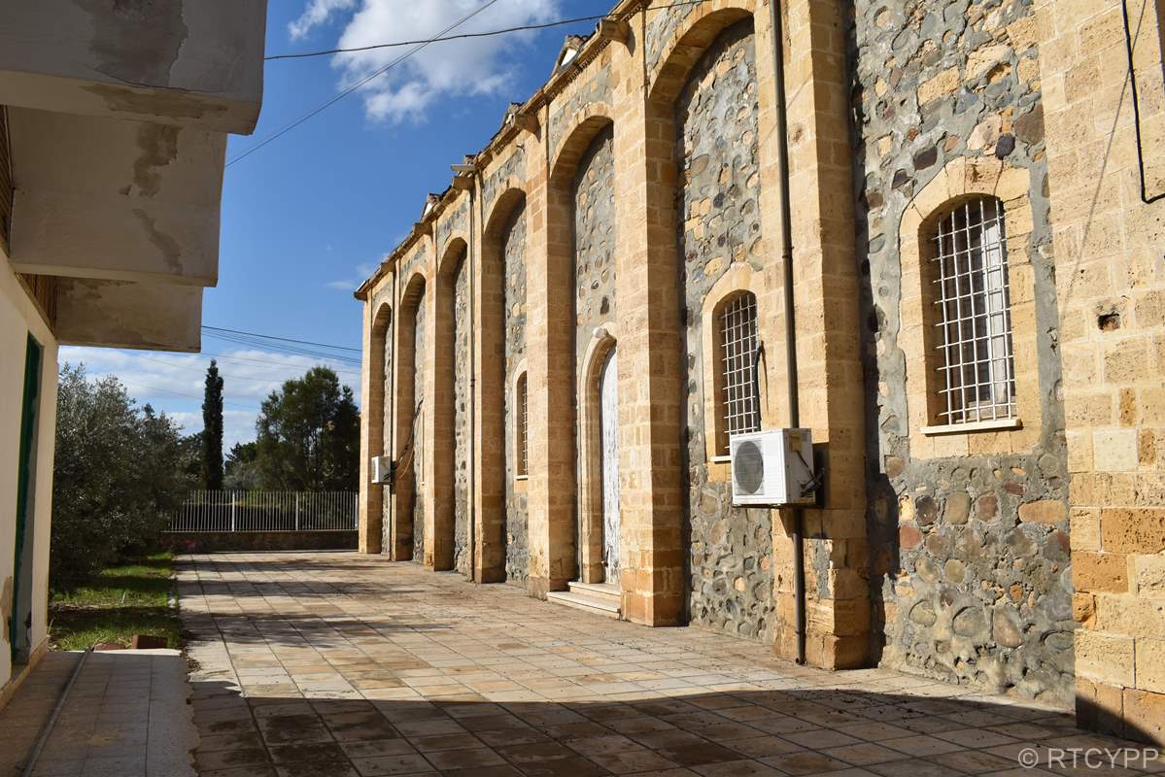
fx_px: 971
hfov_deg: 61.9
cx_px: 582
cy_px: 388
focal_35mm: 30
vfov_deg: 43.6
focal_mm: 20
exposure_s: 1/400
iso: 100
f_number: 10
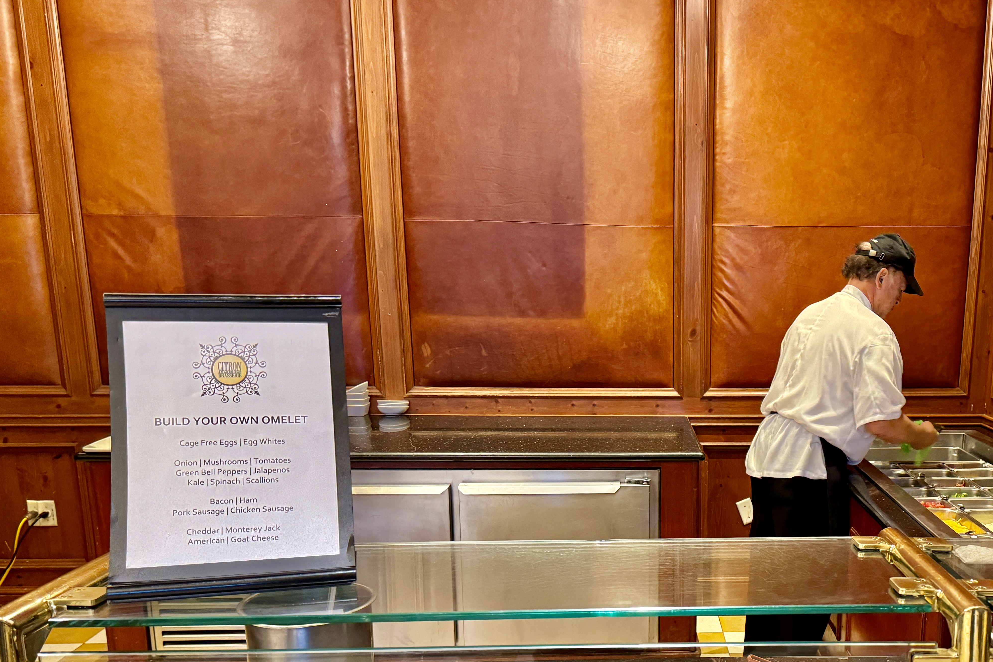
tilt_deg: -14.3
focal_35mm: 36
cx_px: 698
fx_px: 993
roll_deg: -0.5
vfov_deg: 36.1
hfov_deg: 51.7
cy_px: 491
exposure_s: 1/60
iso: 400
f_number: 1.78
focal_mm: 6.76
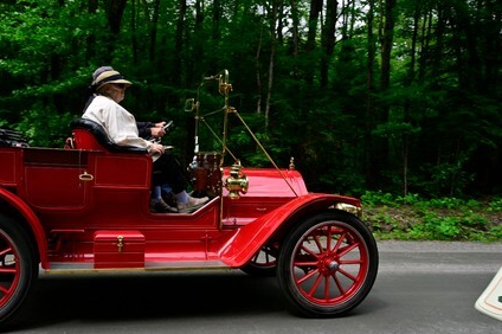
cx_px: 199
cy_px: 183
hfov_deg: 55.4
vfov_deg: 38.8
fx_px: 474
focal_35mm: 34
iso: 1000
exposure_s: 1/500
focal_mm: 24
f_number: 13
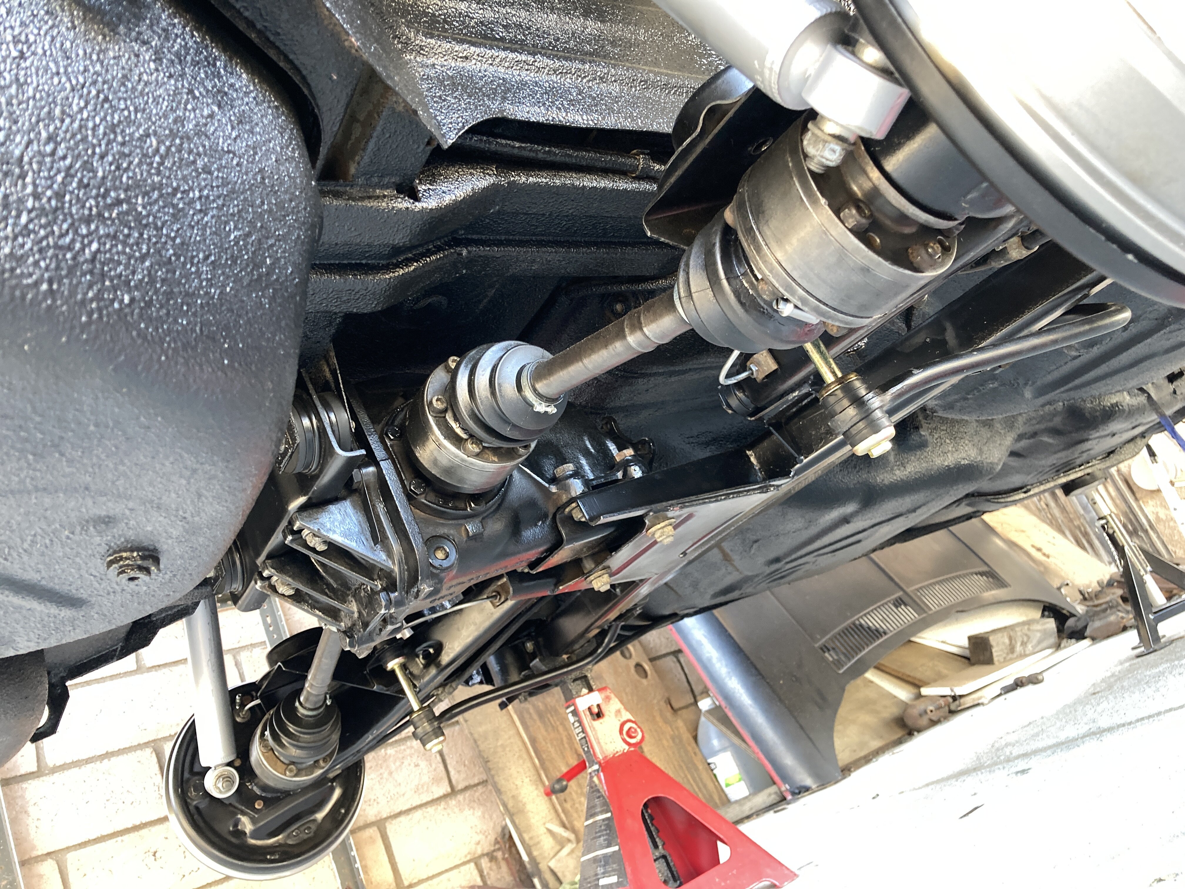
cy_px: 444
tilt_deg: +19.6
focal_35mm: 28
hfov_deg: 63.4
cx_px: 592
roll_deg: +20.1
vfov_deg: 49.7
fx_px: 959
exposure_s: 1/60
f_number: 1.8
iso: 125
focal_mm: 3.99
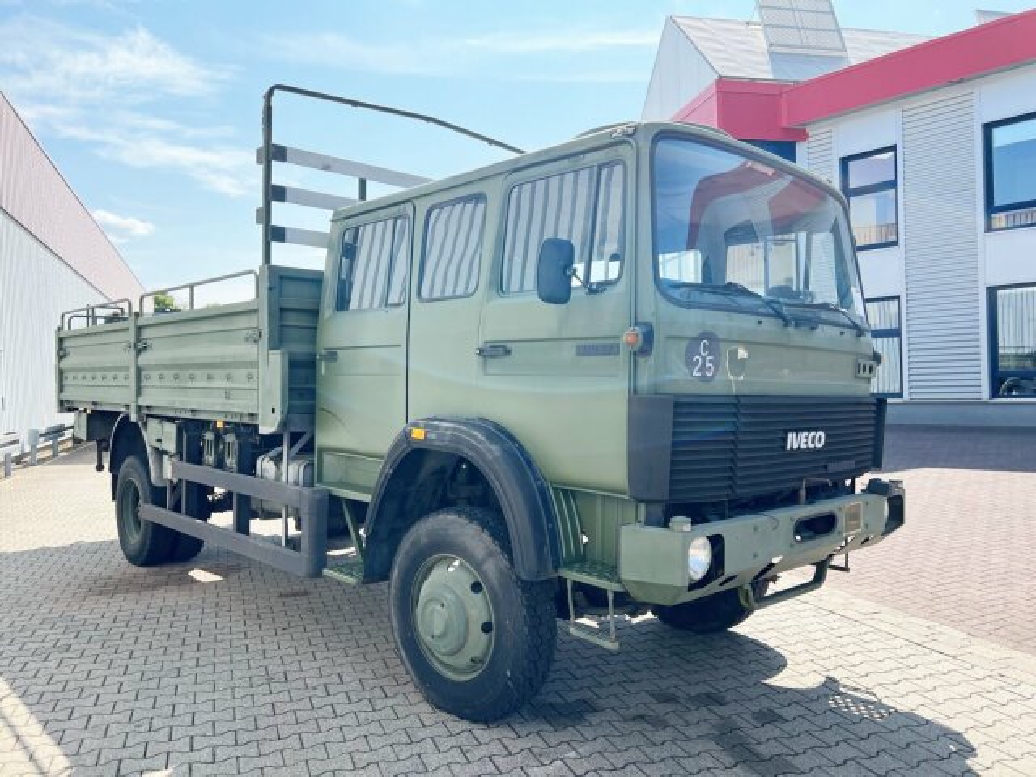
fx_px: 778
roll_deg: +1.7
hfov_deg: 67.3
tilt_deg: +1.7
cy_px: 388
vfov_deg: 53.1
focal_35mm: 26
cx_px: 518
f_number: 1.5
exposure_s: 1/2045
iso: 50
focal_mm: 5.7
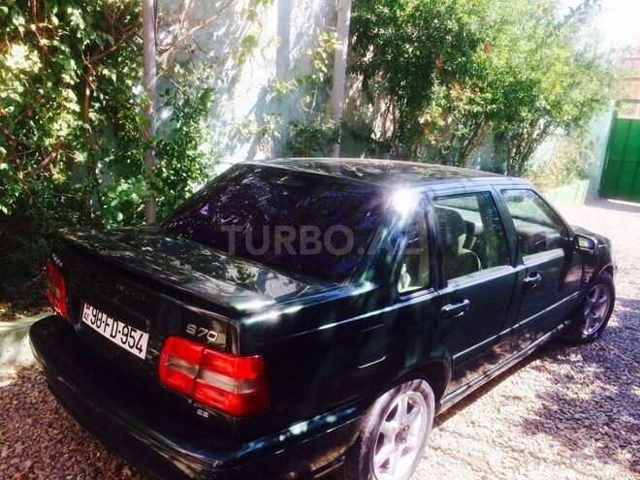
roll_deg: -2.9
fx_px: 536
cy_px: 240
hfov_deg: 61.7
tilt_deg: -17.2
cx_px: 320
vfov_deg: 48.2
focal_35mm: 29
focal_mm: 4.15
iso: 32
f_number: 2.2
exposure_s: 1/488
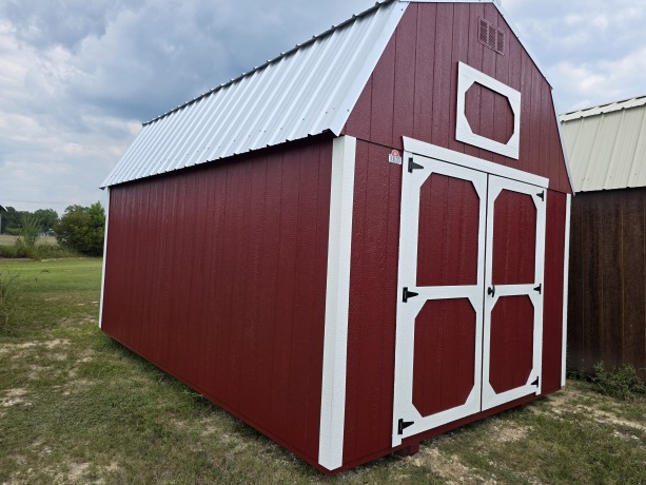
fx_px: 448
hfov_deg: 71.6
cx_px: 327
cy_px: 235
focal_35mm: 24
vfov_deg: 56.8
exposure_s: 1/3220
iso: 80
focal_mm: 6.3
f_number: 1.7
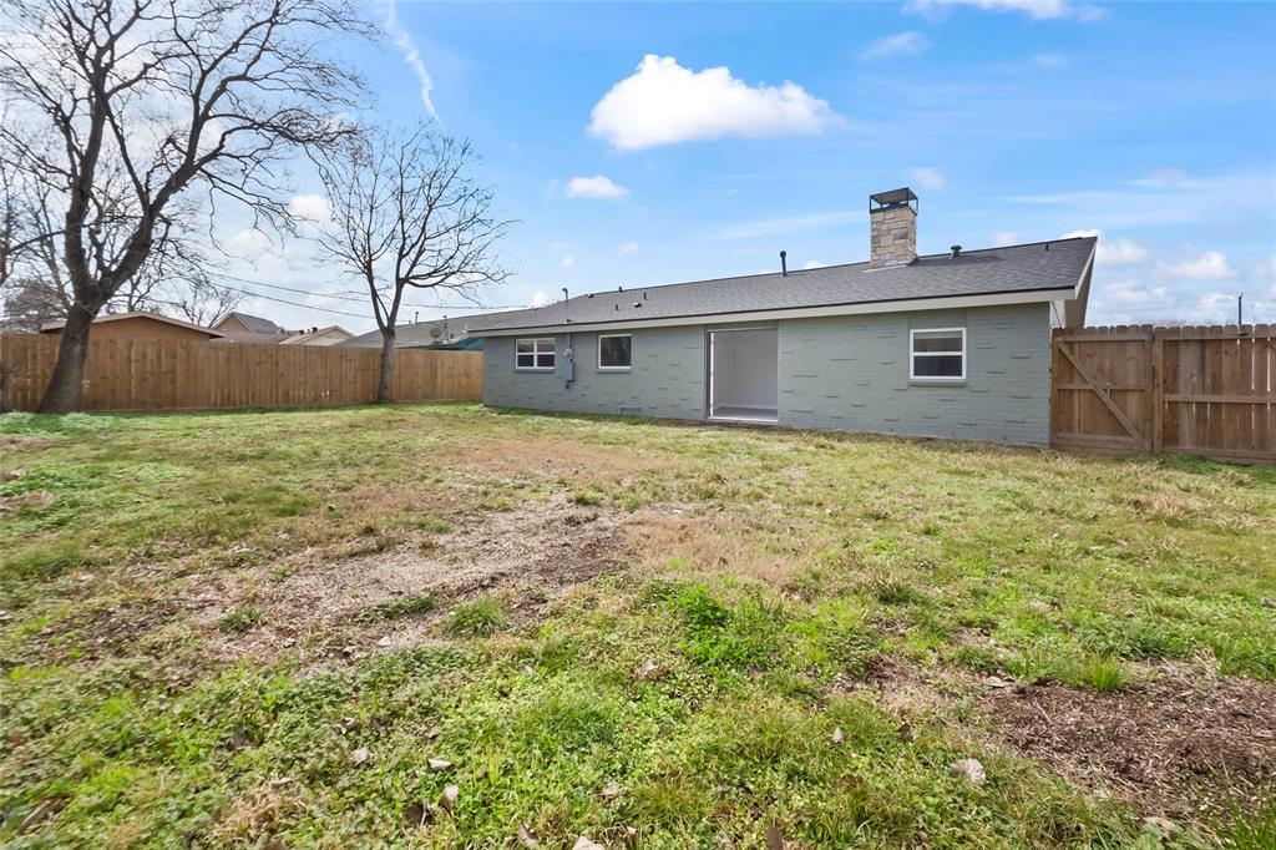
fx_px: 531
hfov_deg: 100.4
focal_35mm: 15
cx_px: 638
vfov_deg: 77.3
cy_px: 425
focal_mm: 10
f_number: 8
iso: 100
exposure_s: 1/30
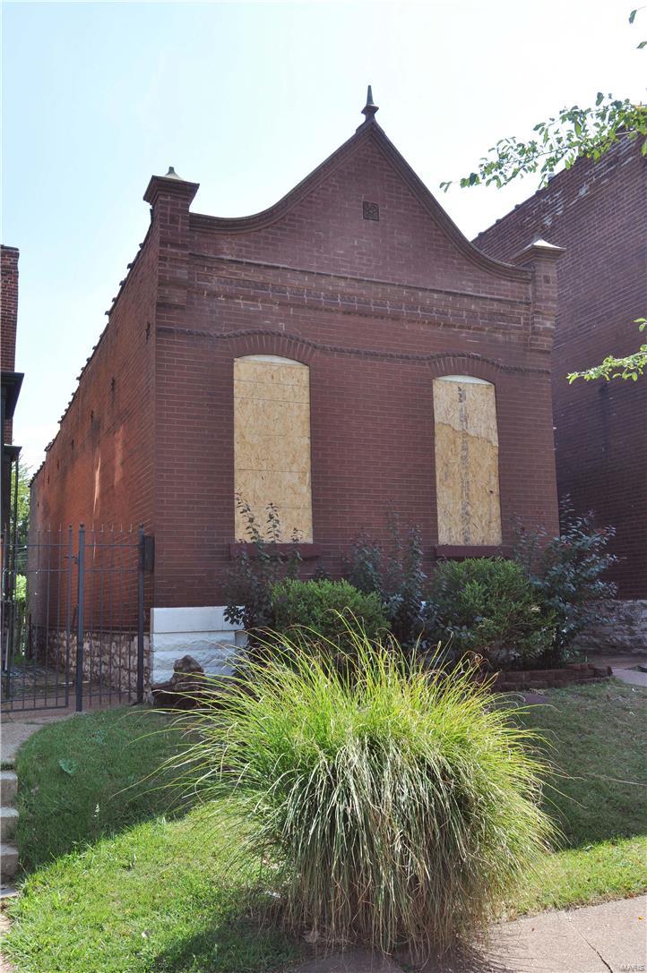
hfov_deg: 43.5
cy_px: 486
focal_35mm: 30
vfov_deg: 62.0
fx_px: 811
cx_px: 324
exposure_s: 1/250
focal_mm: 20
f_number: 8
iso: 200
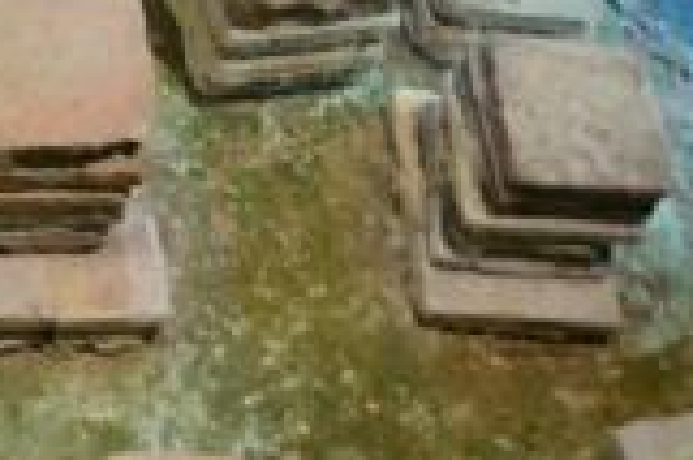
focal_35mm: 131
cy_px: -372
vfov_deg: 9.9
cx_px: -581
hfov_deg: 13.8
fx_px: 2519
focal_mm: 22
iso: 1600
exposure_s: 1/20
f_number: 4
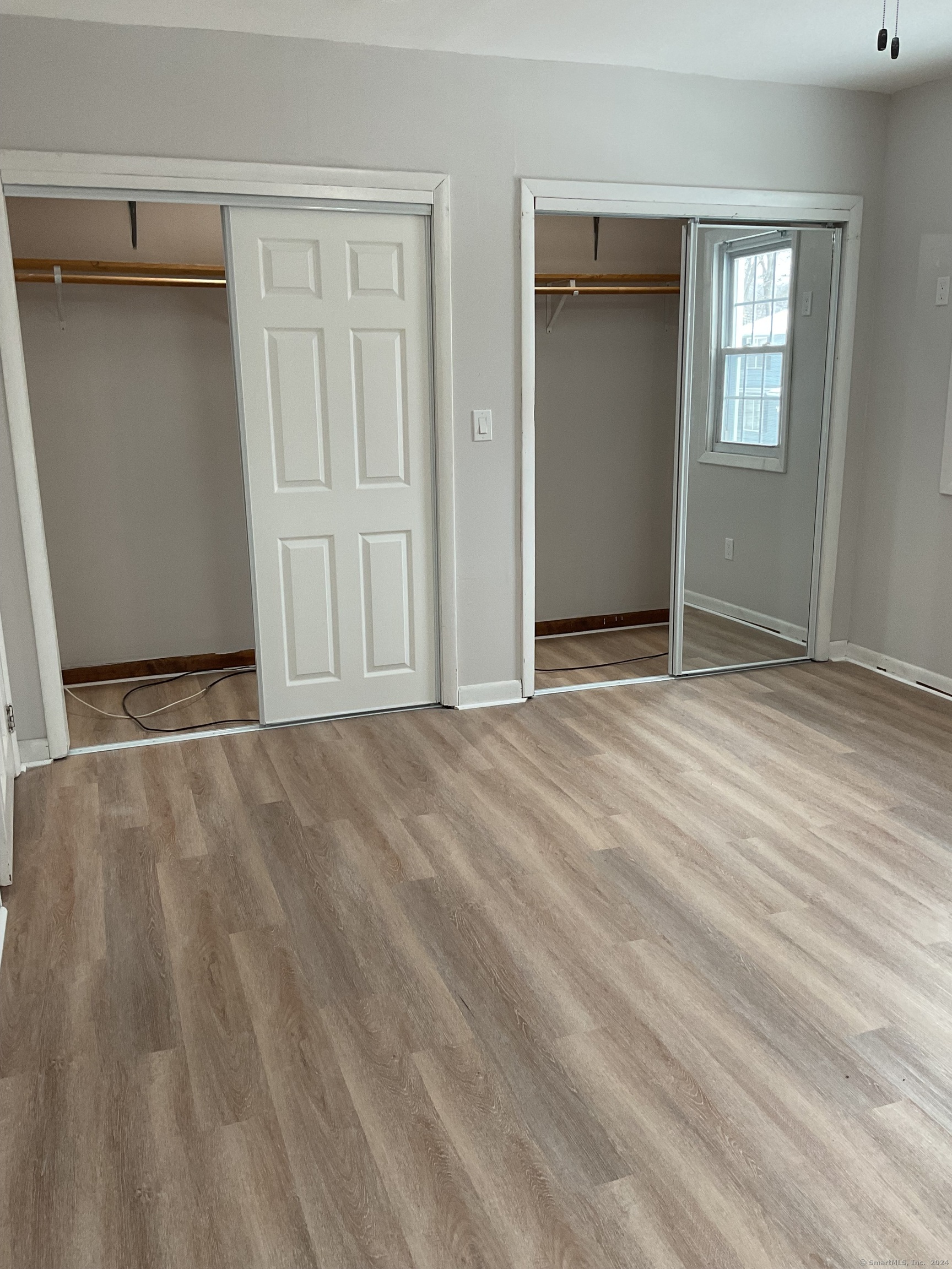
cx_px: 476
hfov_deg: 48.2
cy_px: 634
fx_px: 1063
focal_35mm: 29
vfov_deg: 61.7
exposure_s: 1/60
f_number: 1.8
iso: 64
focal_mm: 3
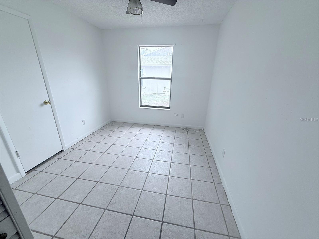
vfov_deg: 85.7
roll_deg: -1.0
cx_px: 160
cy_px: 120
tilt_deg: -19.6
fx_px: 129
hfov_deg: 102.1
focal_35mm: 14
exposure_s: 1/133
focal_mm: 2.22
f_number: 2.2
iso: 64
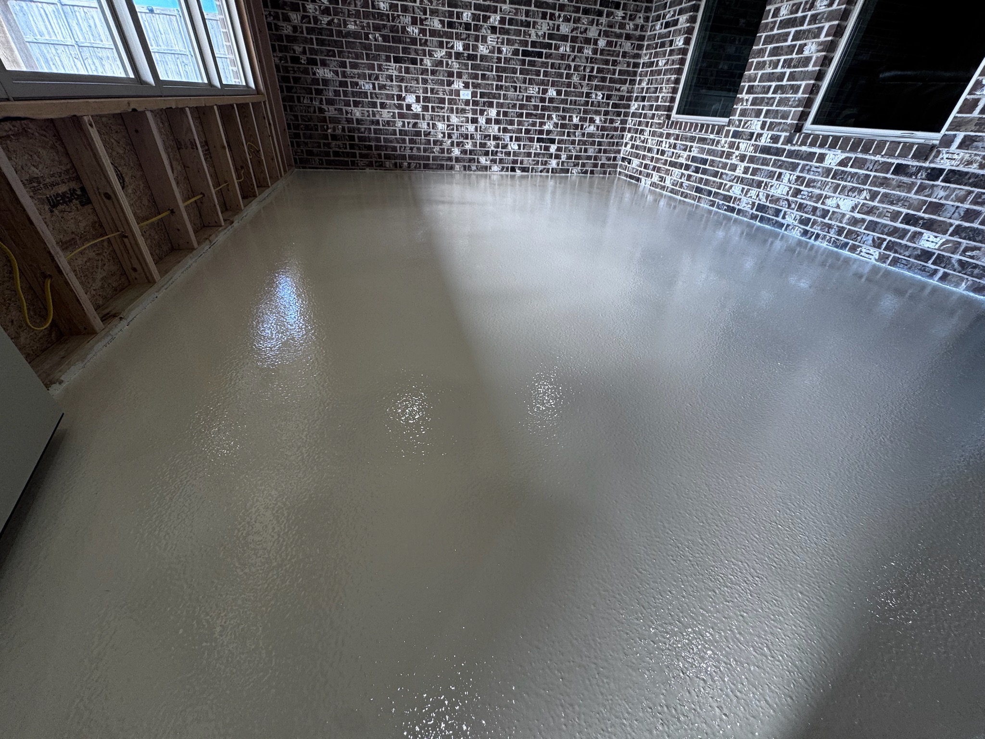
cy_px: 370
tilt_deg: -33.8
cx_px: 492
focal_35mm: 14
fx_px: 398
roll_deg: -4.2
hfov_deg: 102.1
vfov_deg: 85.7
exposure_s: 1/120
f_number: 2.2
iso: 80
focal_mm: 2.22
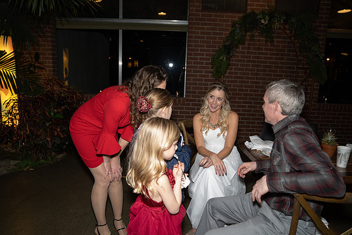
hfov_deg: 73.7
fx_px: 235
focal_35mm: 24
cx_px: 176
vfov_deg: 53.2
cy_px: 118
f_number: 2.8
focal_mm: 24
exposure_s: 1/160
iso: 2000
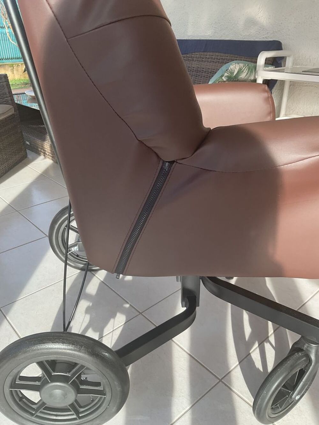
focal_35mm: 29
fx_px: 356
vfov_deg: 61.7
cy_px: 212
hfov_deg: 48.2
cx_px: 160
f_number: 1.8
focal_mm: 3
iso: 16
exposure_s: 1/192
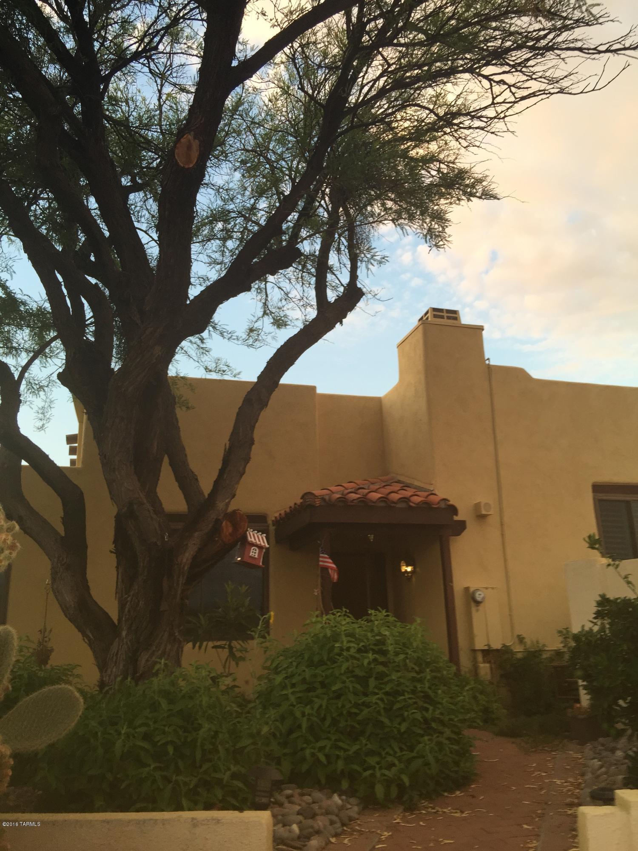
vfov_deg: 61.7
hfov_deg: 48.2
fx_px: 713
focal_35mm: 29
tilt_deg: +16.7
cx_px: 319
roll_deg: +0.9
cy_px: 426
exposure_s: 1/120
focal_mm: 4.15
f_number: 2.2
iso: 40
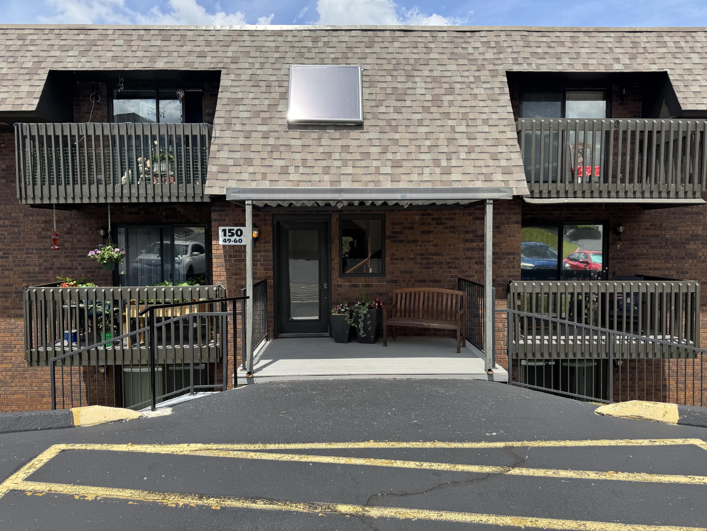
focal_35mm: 24
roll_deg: +0.3
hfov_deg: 71.6
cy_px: 266
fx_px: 490
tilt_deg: -2.6
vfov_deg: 56.8
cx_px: 354
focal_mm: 6.76
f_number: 1.78
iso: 80
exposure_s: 1/2604
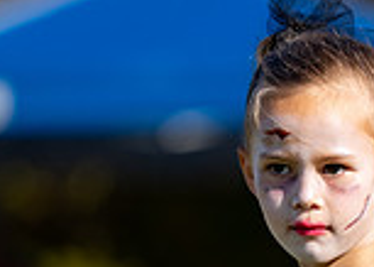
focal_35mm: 755
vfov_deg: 1.9
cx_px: 427
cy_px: 397
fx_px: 8012
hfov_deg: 2.7
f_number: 2.8
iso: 100
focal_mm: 180
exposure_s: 1/5000
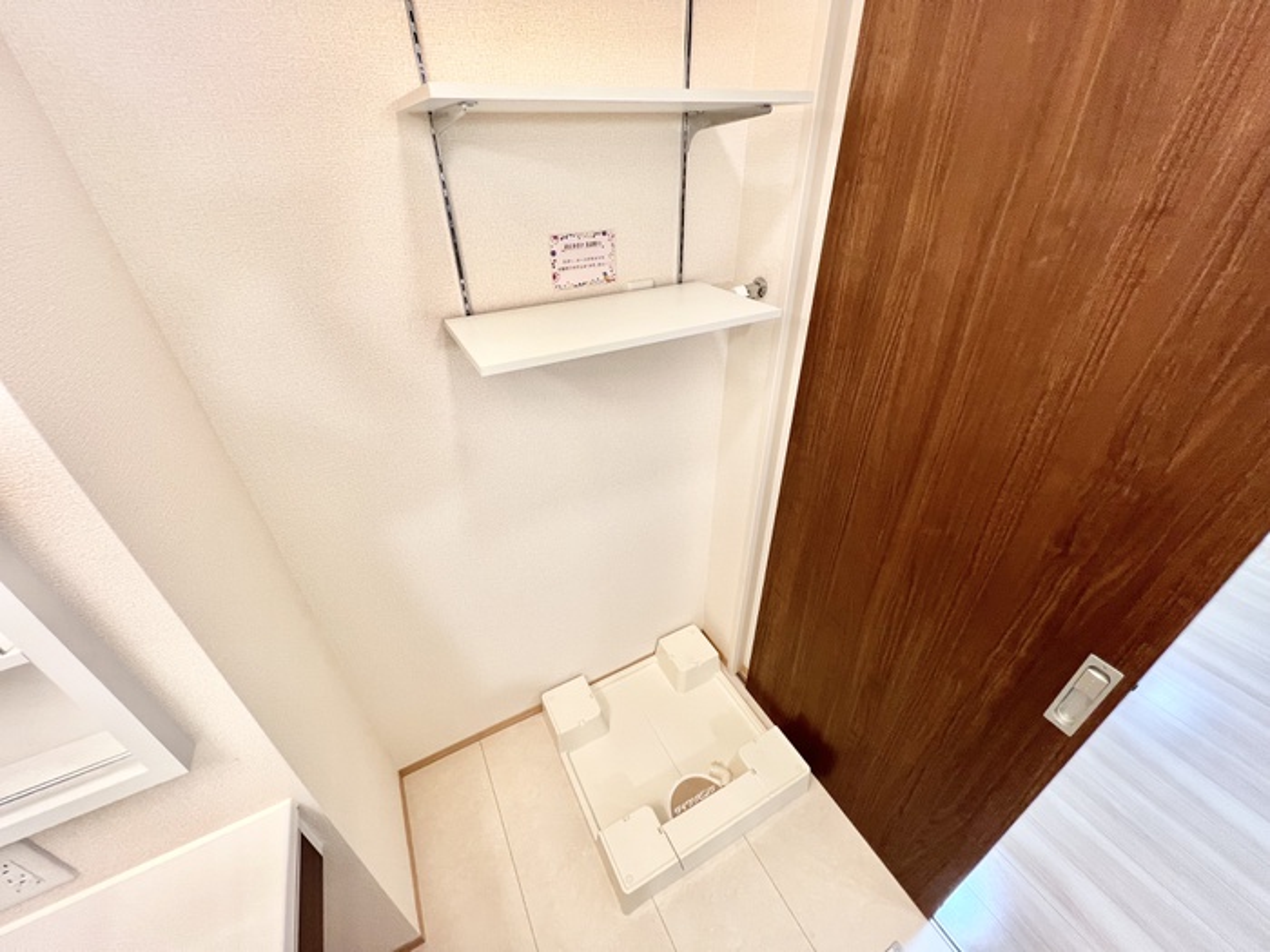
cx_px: 635
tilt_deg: -33.6
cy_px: 476
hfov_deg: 106.2
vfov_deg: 89.9
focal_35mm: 13
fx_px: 477
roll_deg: +1.1
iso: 125
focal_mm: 1.57
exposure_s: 1/60
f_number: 1.8
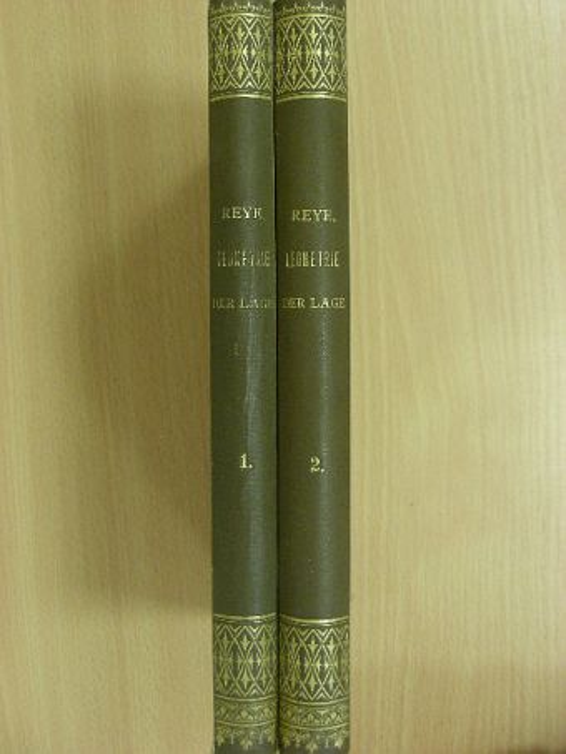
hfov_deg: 35.2
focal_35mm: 41
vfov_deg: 45.8
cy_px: 377
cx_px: 283
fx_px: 893
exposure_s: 1/12.6
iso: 200
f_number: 3.5
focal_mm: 6.8
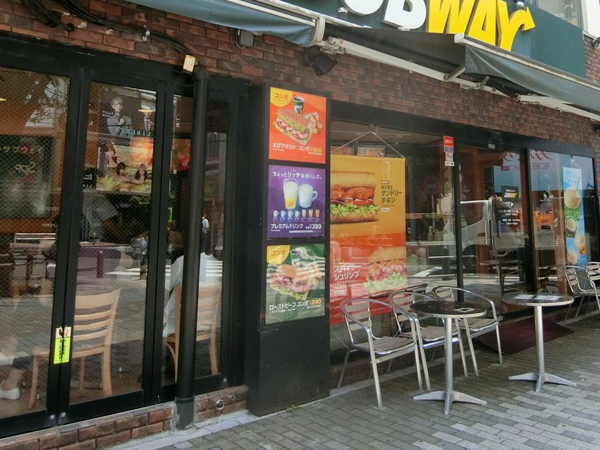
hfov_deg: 57.9
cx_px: 361
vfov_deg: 44.6
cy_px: 141
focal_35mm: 31
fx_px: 537
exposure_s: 1/1000
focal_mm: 4.06
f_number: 2.7
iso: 200
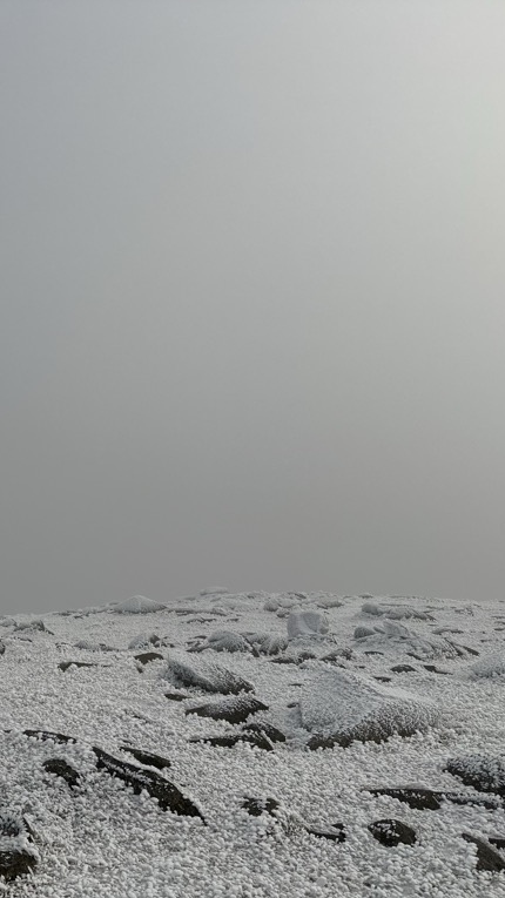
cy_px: 448
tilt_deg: +2.9
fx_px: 834
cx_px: 28
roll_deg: +2.5
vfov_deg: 56.6
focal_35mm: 35
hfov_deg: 31.7
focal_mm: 6.76
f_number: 1.78
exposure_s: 1/7353
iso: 80
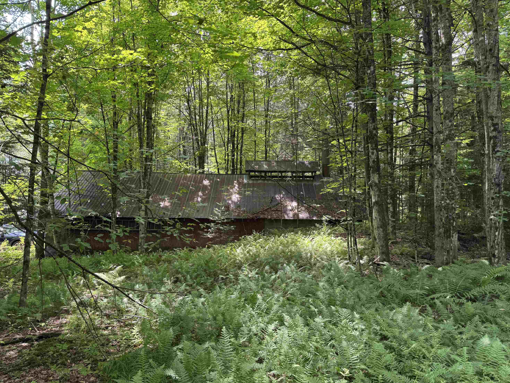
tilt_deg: +0.0
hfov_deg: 69.4
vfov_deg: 54.9
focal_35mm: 25
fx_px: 368
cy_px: 194
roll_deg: -1.4
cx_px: 258
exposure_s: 1/121
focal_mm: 6.76
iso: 64
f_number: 1.78
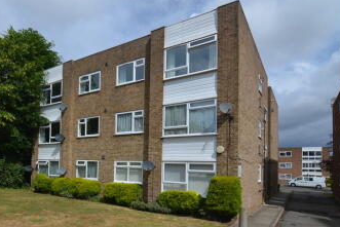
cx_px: 119
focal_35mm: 24
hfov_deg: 72.6
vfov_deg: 52.2
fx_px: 224
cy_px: 160
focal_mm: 11
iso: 100
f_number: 9
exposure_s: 1/320
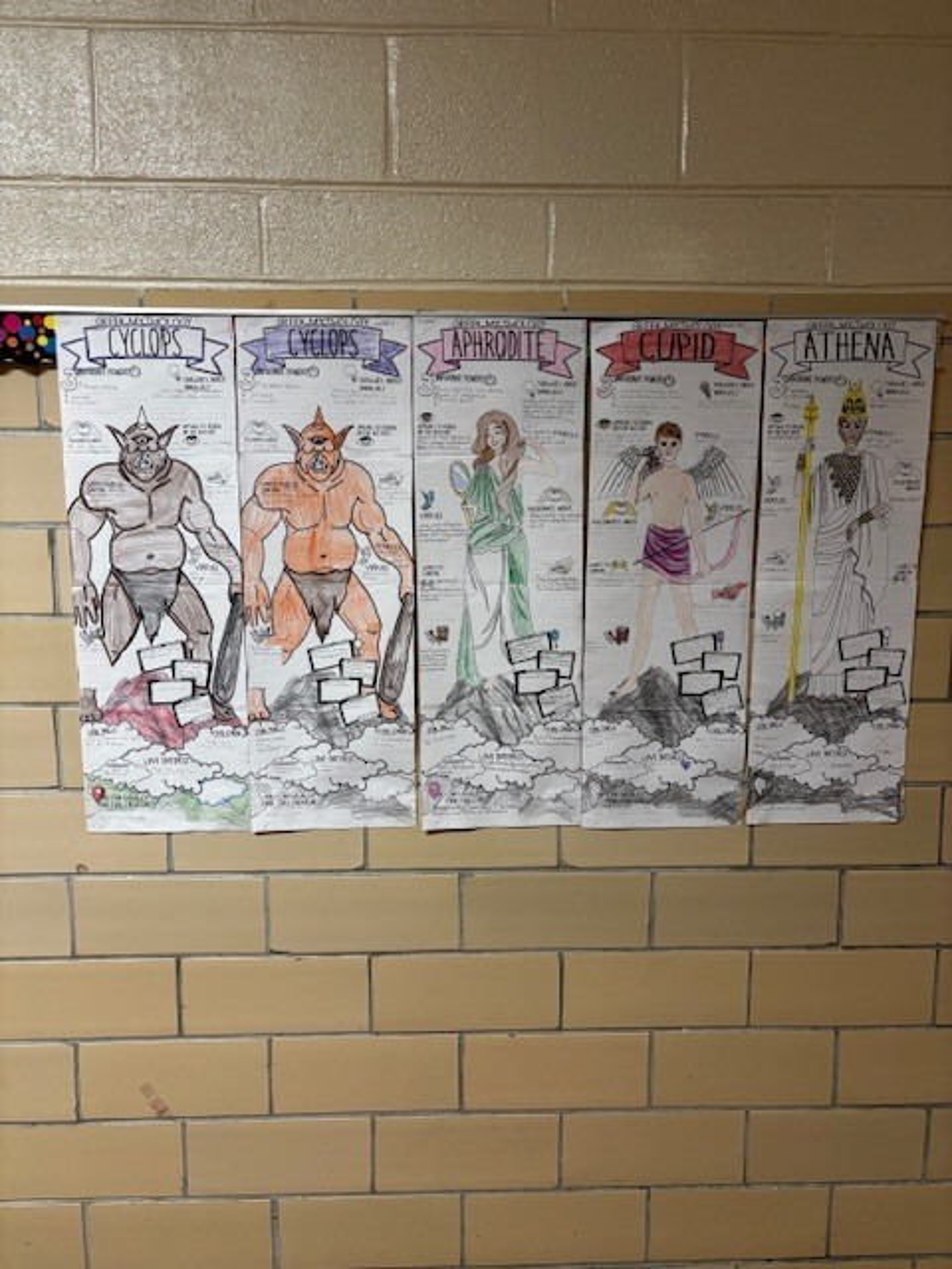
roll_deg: -0.2
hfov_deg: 53.1
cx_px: 476
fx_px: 953
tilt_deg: -7.8
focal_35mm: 26
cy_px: 634
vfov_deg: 67.3
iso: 200
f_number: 1.6
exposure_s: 1/60
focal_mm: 5.96
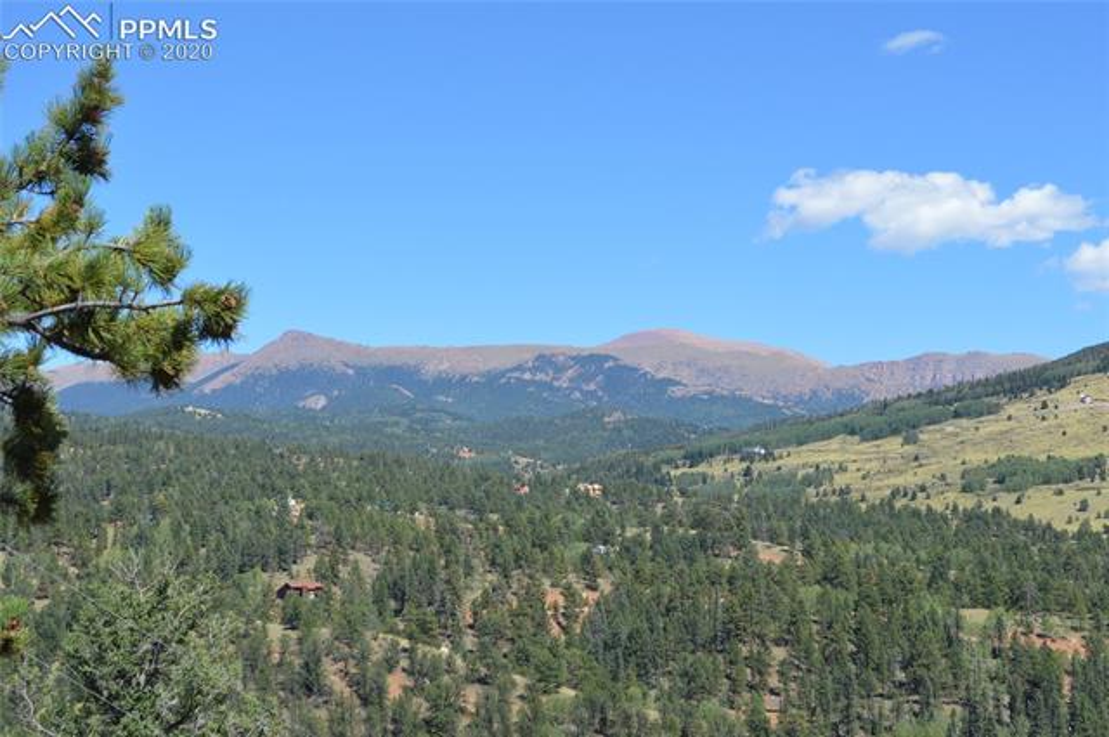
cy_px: 368
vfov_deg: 20.1
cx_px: 554
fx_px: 2077
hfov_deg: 29.9
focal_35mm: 68
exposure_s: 1/200
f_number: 7.1
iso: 100
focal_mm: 45
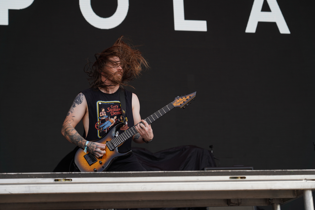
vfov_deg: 13.0
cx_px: 158
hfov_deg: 19.5
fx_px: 919
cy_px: 105
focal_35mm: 105
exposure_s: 1/250
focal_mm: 105
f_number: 5.6
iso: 100
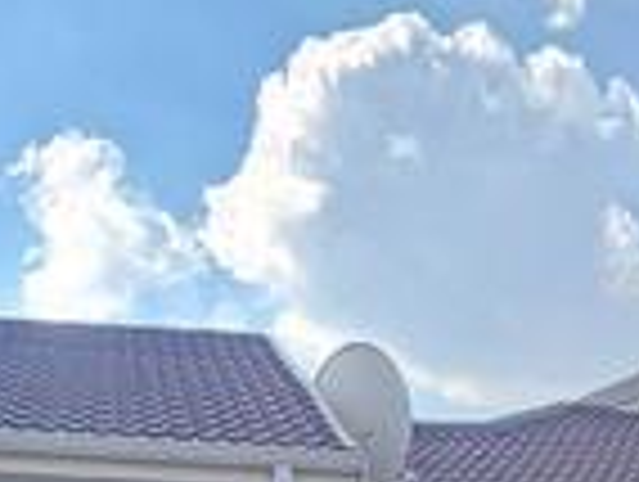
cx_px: 378
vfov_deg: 16.0
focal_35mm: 73
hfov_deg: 26.6
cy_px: 950
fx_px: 1350
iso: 125
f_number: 1.9
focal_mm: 2.2
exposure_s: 1/2000
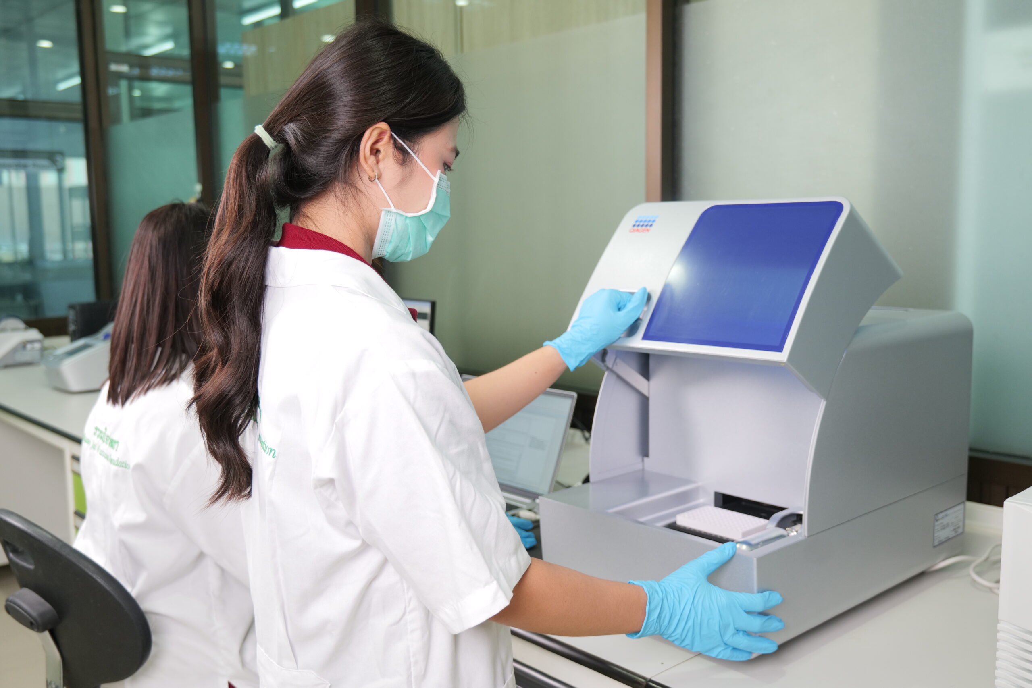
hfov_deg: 55.8
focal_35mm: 34
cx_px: 516
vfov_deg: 38.9
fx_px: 975
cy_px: 344
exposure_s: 1/60
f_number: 4.4
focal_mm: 34
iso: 1000
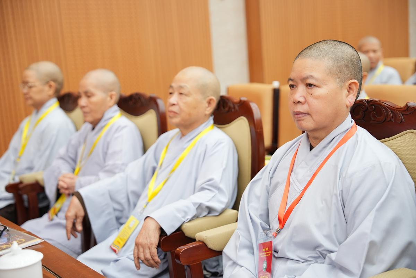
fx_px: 612
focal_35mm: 53
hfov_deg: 37.5
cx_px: 208
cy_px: 139
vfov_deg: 25.5
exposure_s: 1/125
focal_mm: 53
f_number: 2.8
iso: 2000
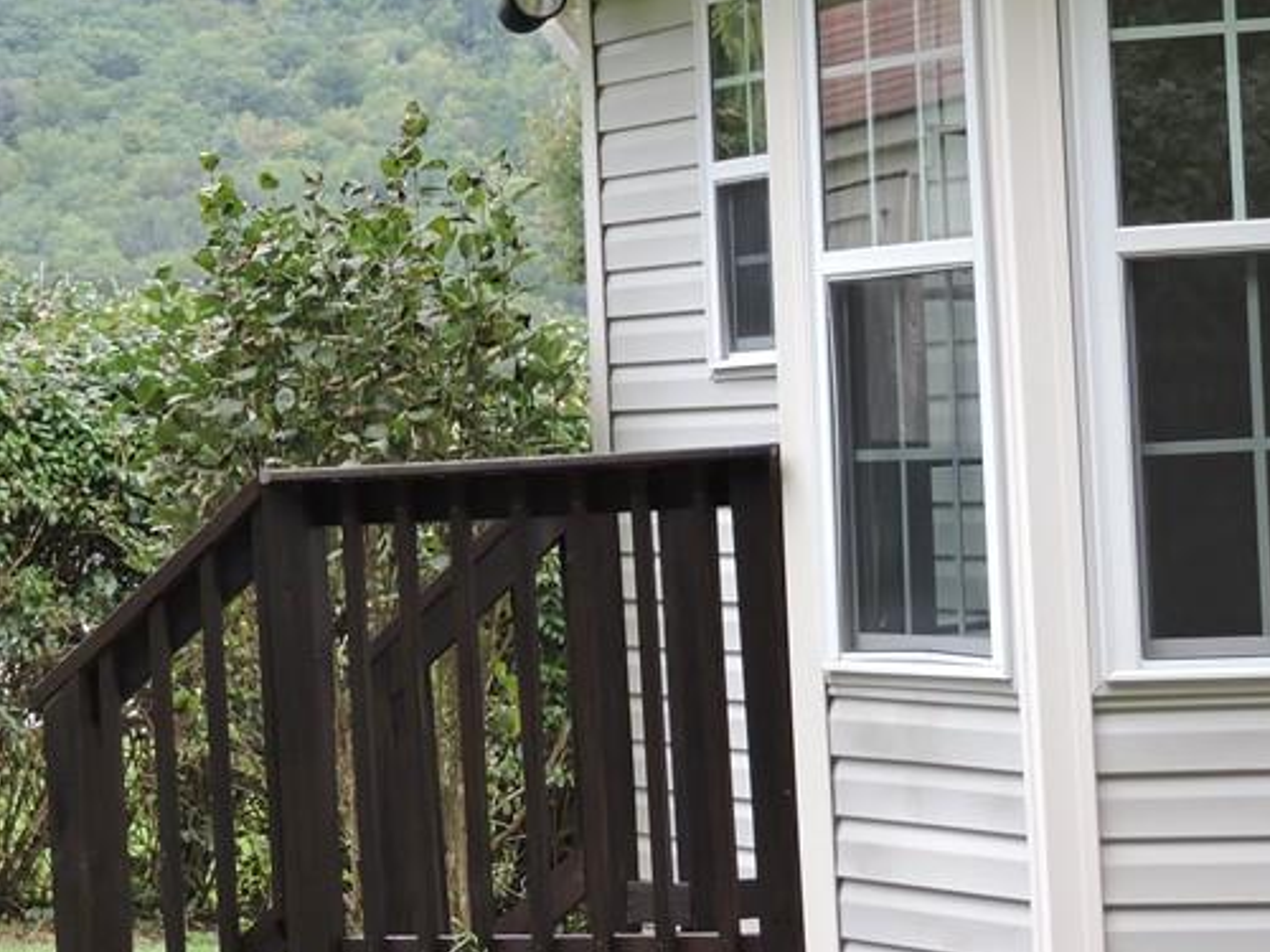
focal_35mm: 174
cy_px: 241
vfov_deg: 8.5
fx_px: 6384
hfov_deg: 11.4
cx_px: 444
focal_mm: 15.2
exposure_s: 1/100
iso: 110
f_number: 4
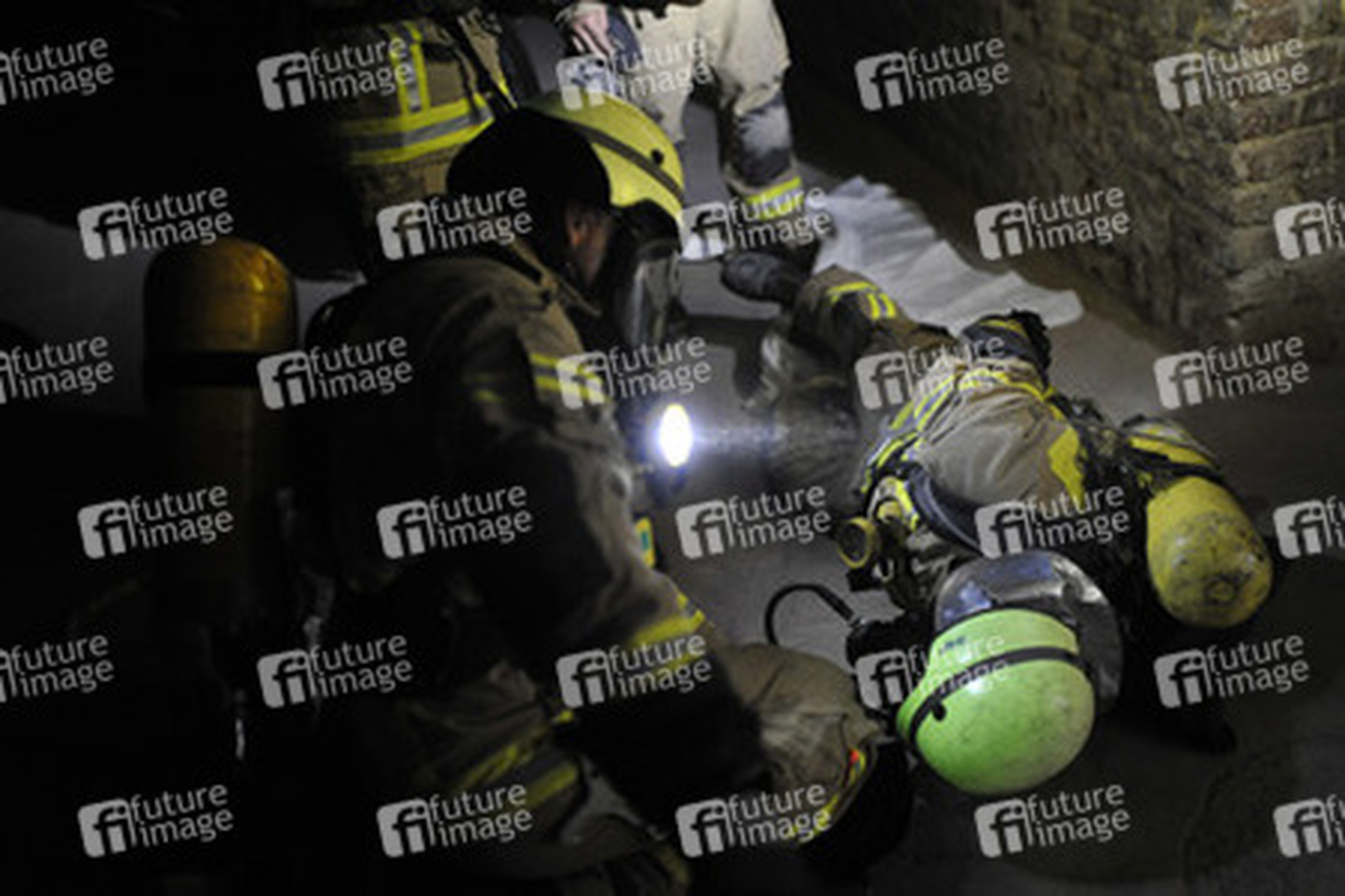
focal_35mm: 35
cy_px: 448
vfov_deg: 37.9
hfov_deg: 54.4
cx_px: 672
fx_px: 1308
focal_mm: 35
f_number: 1.6
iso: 2500
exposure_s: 1/80
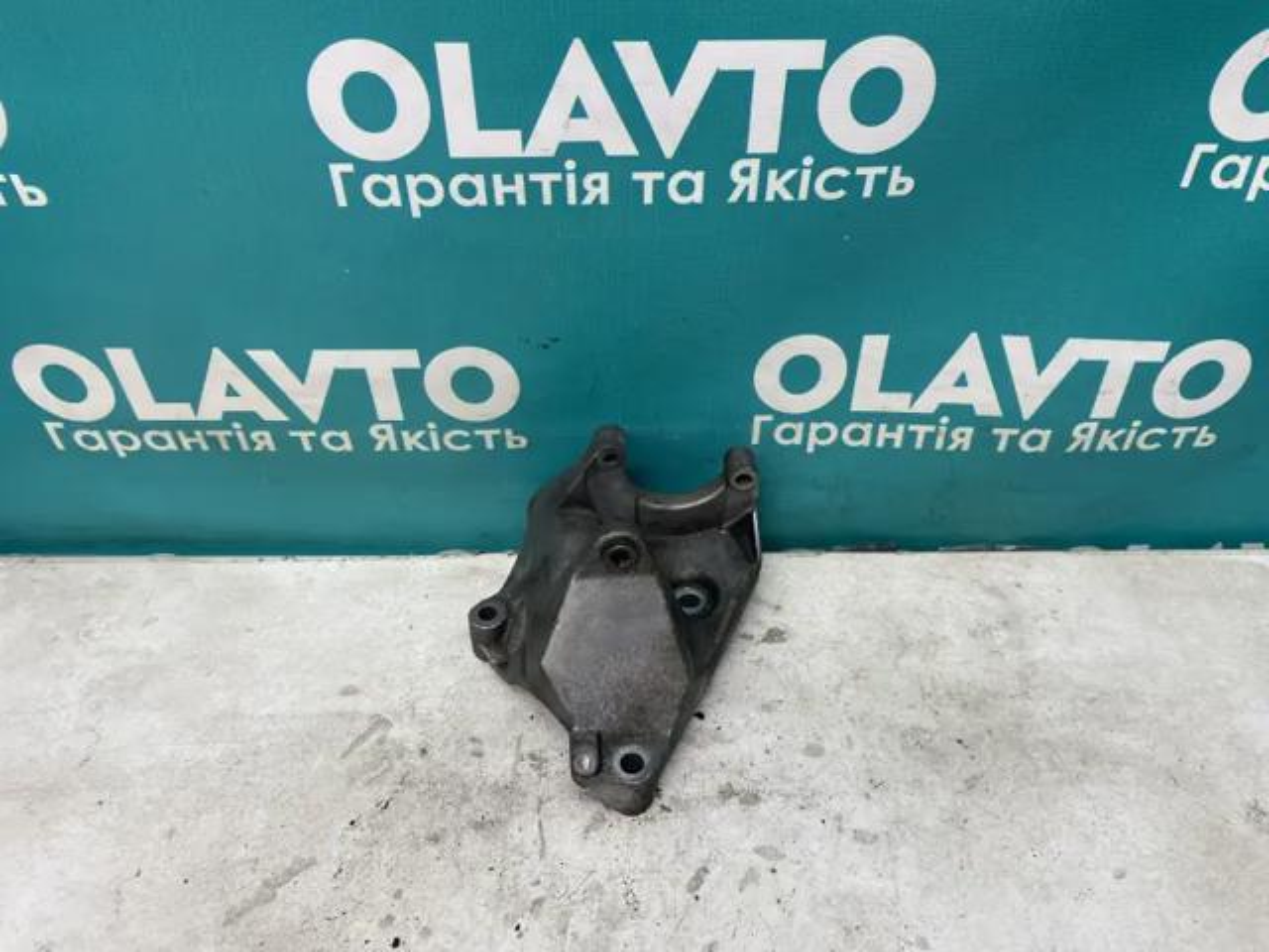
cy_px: 476
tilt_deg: -40.9
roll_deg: +0.6
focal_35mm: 26
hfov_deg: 67.3
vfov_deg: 53.1
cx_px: 634
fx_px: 953
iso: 100
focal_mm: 4.25
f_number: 1.8
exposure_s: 1/100
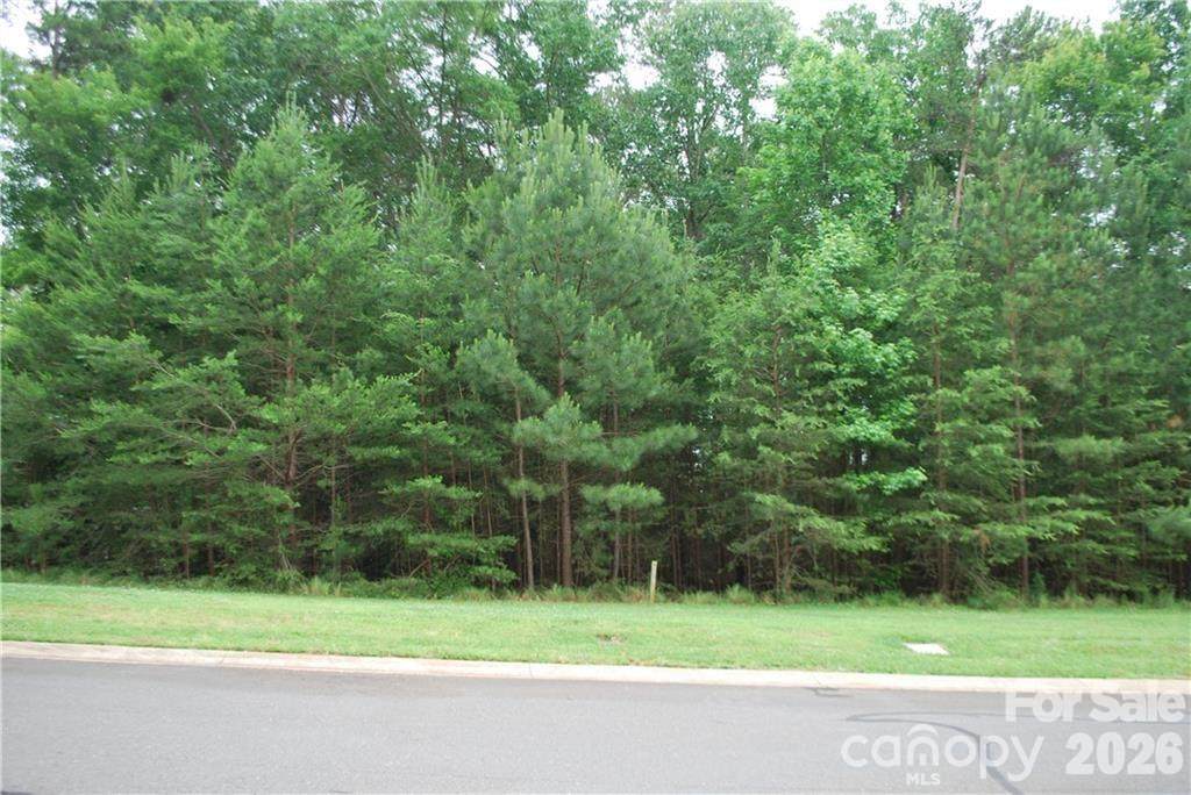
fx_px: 993
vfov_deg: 43.7
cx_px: 596
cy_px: 398
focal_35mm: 30
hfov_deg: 61.9
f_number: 4
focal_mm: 20
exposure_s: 1/60
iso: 100
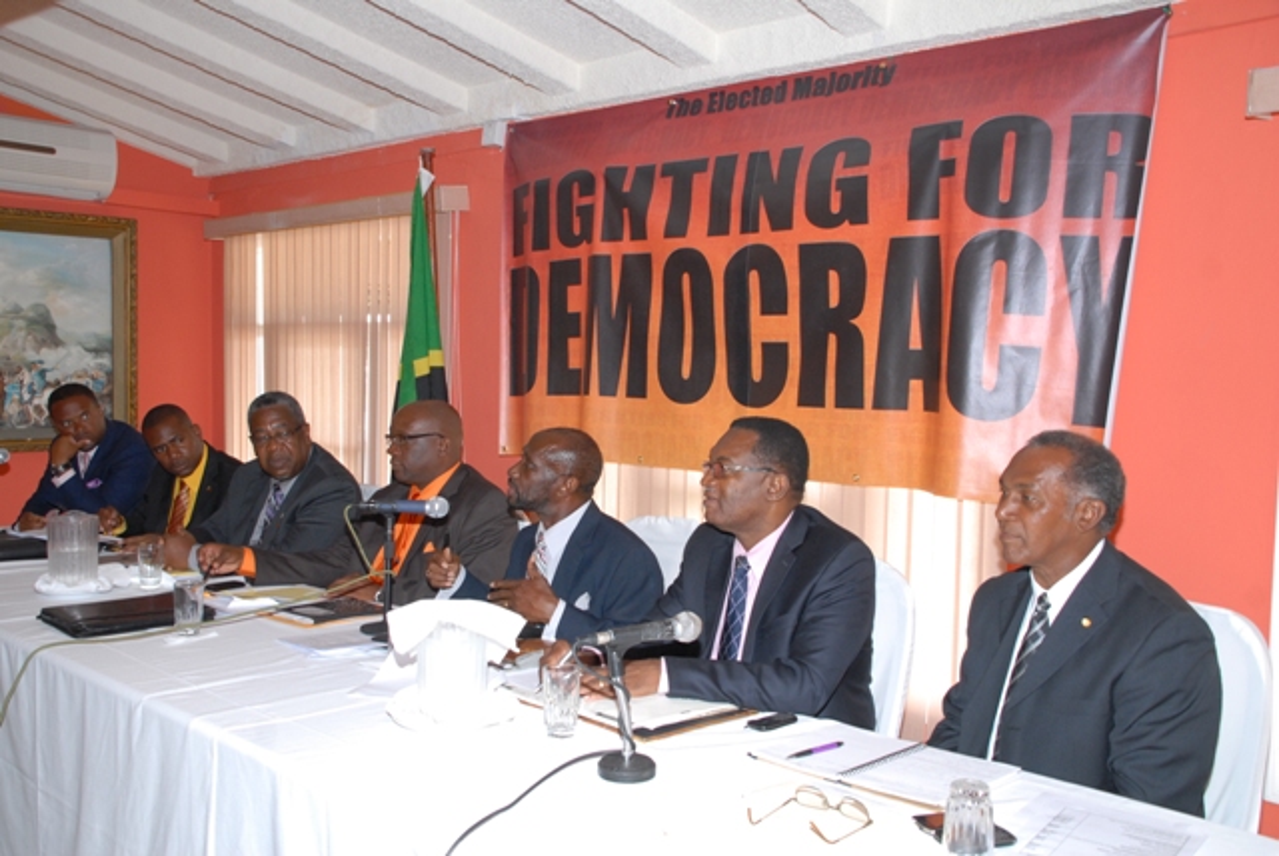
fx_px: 1173
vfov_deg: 40.0
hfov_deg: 57.2
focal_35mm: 33
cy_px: 428
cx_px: 640
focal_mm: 22
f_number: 6.3
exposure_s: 1/60
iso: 500
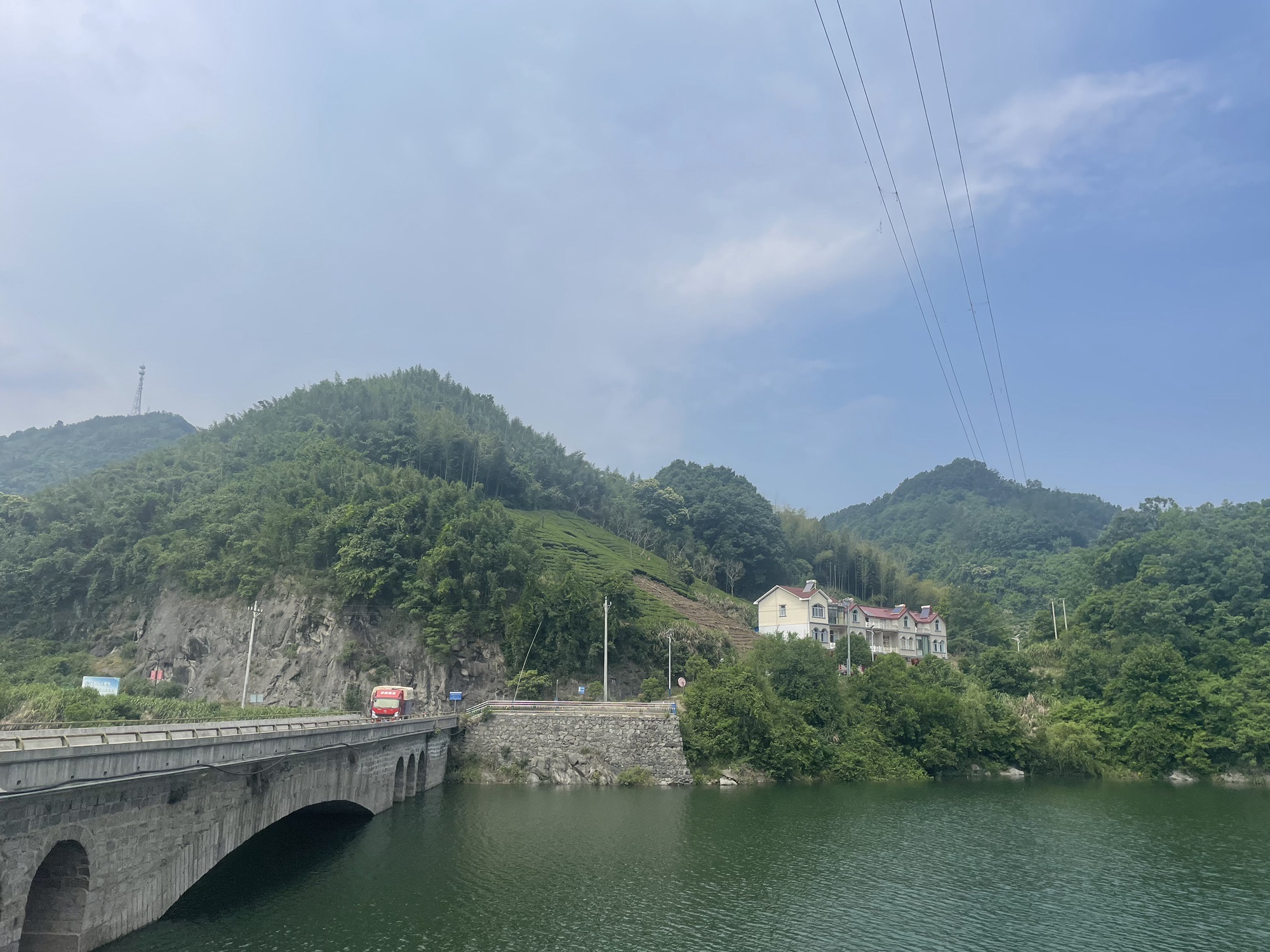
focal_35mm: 26
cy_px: 476
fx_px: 954
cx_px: 635
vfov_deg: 53.1
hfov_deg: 67.3
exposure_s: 1/4132
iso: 32
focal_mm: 4.2
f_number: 1.6
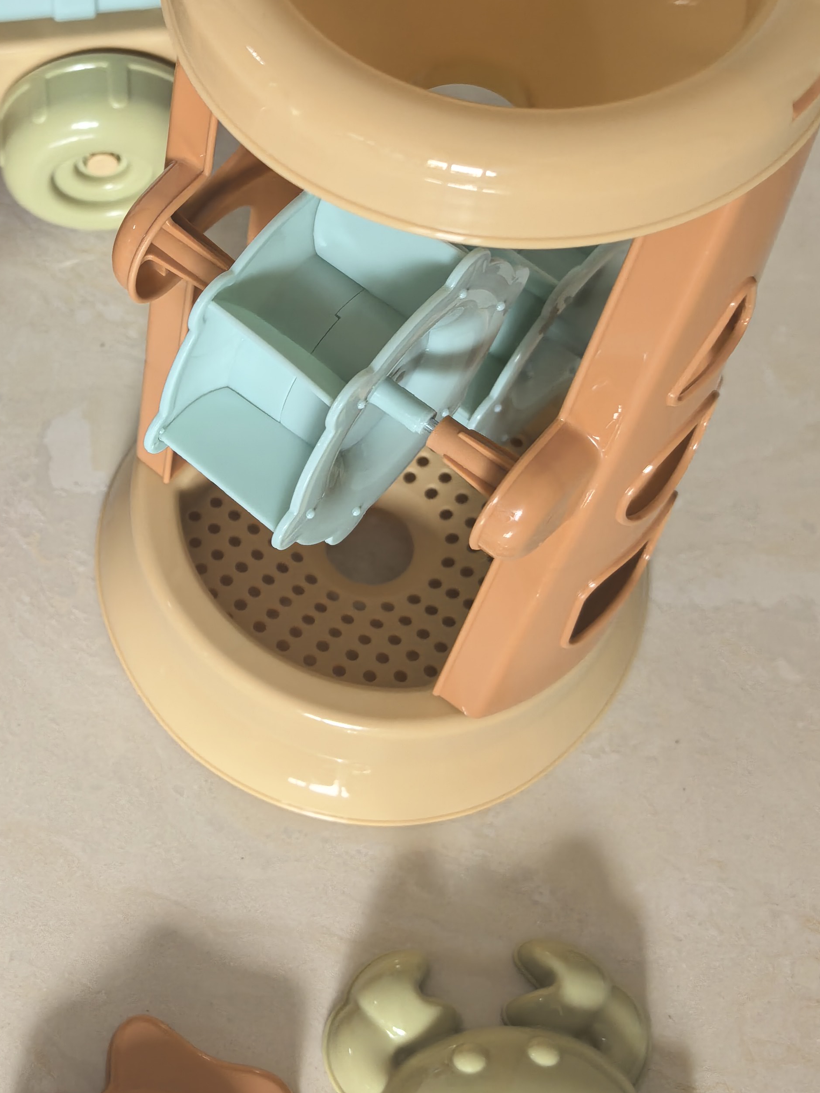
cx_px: 84
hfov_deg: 25.7
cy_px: 442
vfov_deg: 34.8
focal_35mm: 55
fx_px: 1737
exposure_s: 1/50
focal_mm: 6.98
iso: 250
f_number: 2
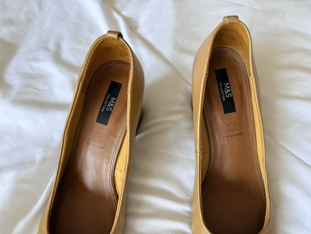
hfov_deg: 71.6
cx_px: 156
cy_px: 117
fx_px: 216
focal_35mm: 24
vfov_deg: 56.8
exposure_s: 1/87
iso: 200
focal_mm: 6.76
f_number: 1.78
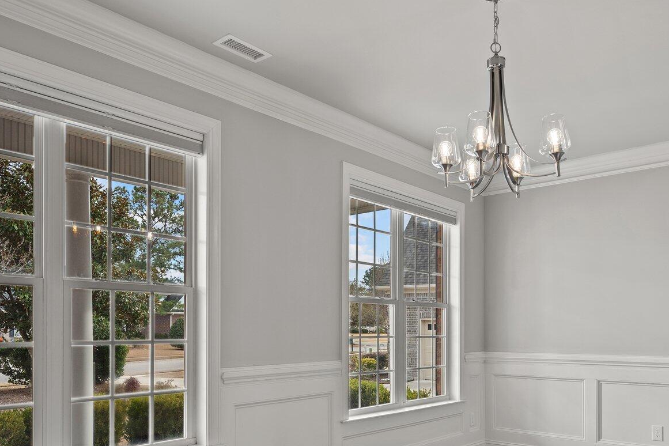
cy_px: 318
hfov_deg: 61.9
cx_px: 354
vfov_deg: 42.6
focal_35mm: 30
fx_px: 557
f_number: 4
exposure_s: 1/8
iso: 200
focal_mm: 17
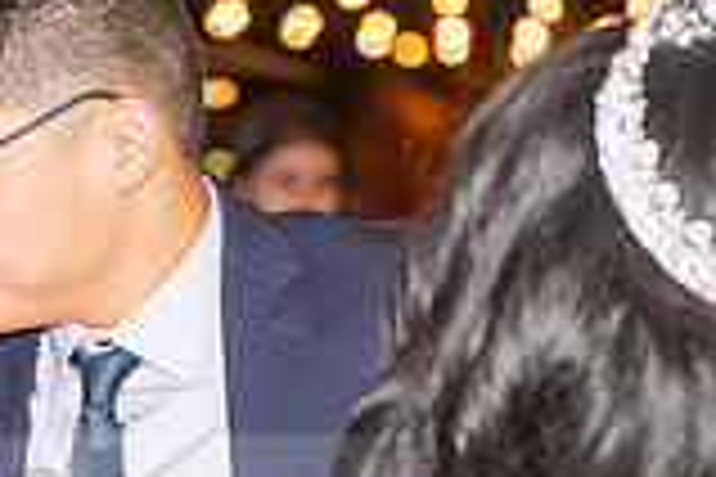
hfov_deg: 8.5
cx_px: 9
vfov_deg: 5.7
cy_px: 542
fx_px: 4793
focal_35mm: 241
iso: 1250
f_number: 2.8
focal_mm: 66
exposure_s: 1/125
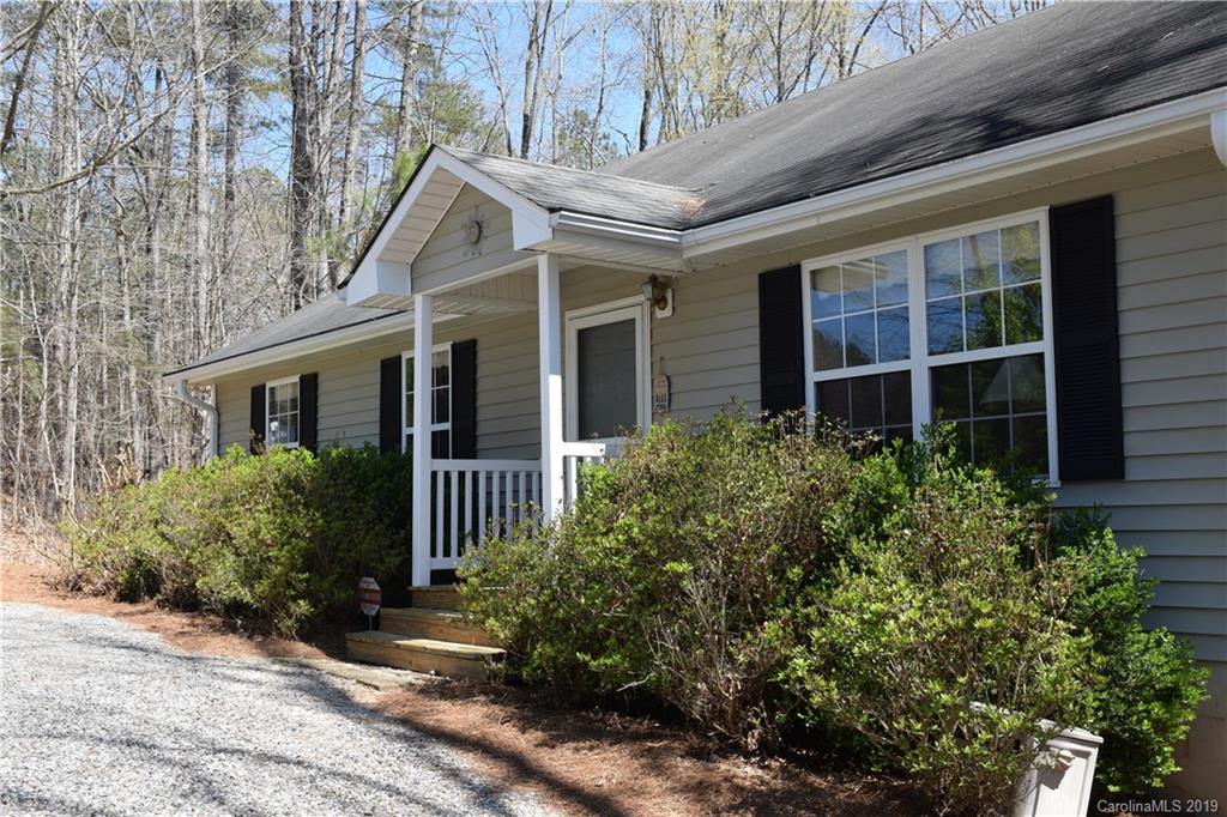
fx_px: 1329
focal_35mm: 39
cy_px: 408
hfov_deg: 49.6
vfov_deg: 34.2
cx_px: 614
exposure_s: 1/250
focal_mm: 26
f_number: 8
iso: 220
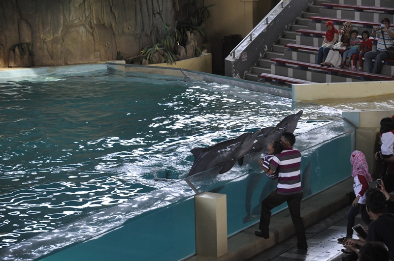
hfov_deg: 19.5
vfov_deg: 13.0
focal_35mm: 105
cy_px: 130
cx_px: 197
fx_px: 1148
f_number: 4.5
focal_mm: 70
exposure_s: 1/400
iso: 1600
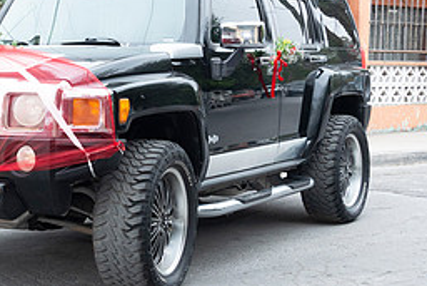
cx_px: 42
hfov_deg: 25.5
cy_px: 126
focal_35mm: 77
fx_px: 914
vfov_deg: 17.7
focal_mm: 34
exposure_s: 1/160
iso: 1600
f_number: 6.3
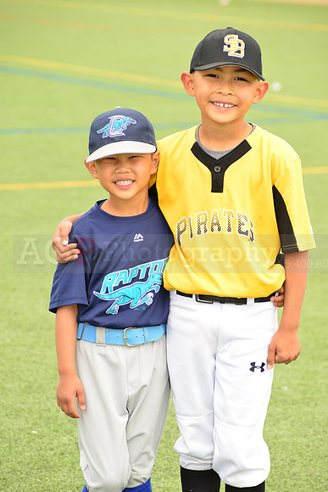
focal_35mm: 170
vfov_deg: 12.1
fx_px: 2322
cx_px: 164
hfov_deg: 8.1
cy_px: 246
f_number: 8
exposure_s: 1/200
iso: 250
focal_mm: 170
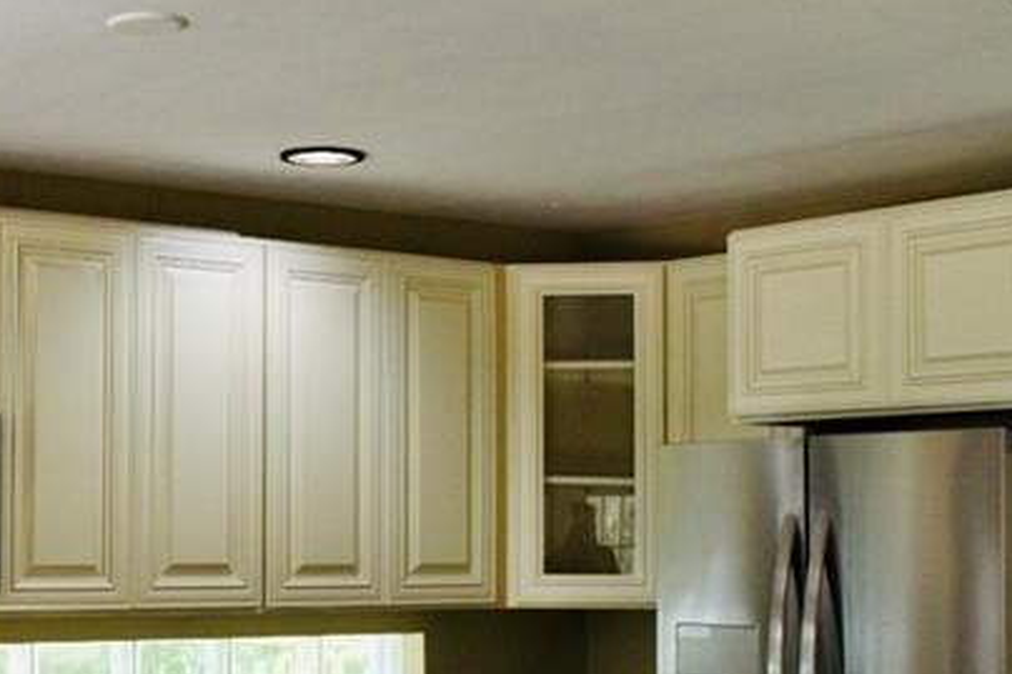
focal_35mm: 76
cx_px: 140
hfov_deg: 26.0
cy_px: 466
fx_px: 2135
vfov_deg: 17.9
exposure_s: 1/100
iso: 400
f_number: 5
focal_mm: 20
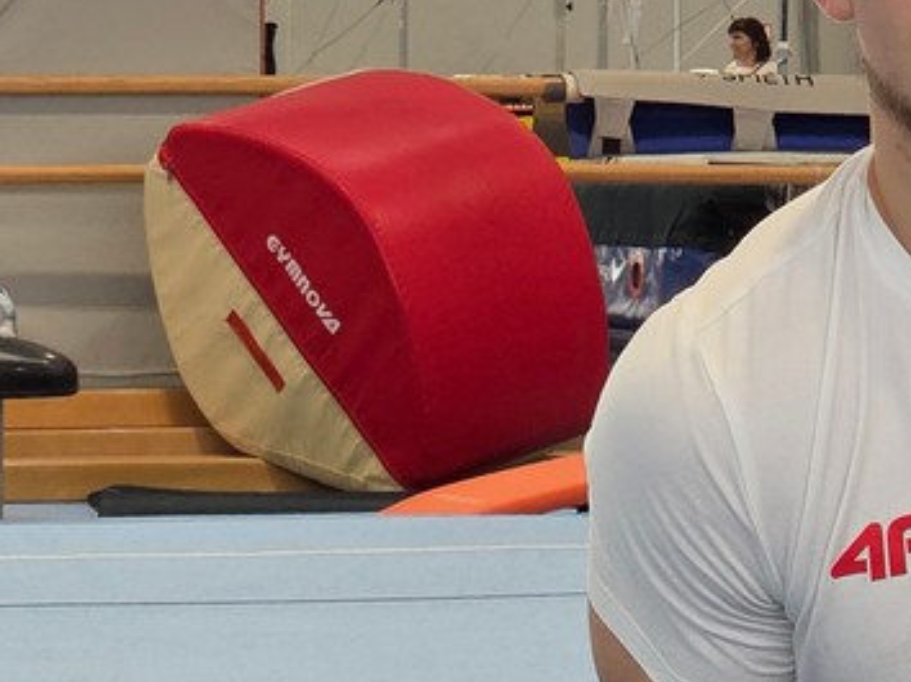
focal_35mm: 234
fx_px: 6154
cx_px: 618
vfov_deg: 6.3
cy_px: 692
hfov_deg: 8.5
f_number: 2.4
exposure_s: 1/100
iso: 125
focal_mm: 7
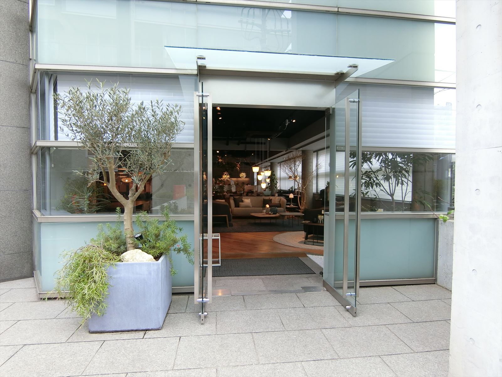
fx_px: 276
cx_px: 251
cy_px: 188
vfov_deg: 68.7
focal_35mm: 19
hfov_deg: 84.7
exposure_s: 1/125
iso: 100
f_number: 2.7
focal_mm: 4.06
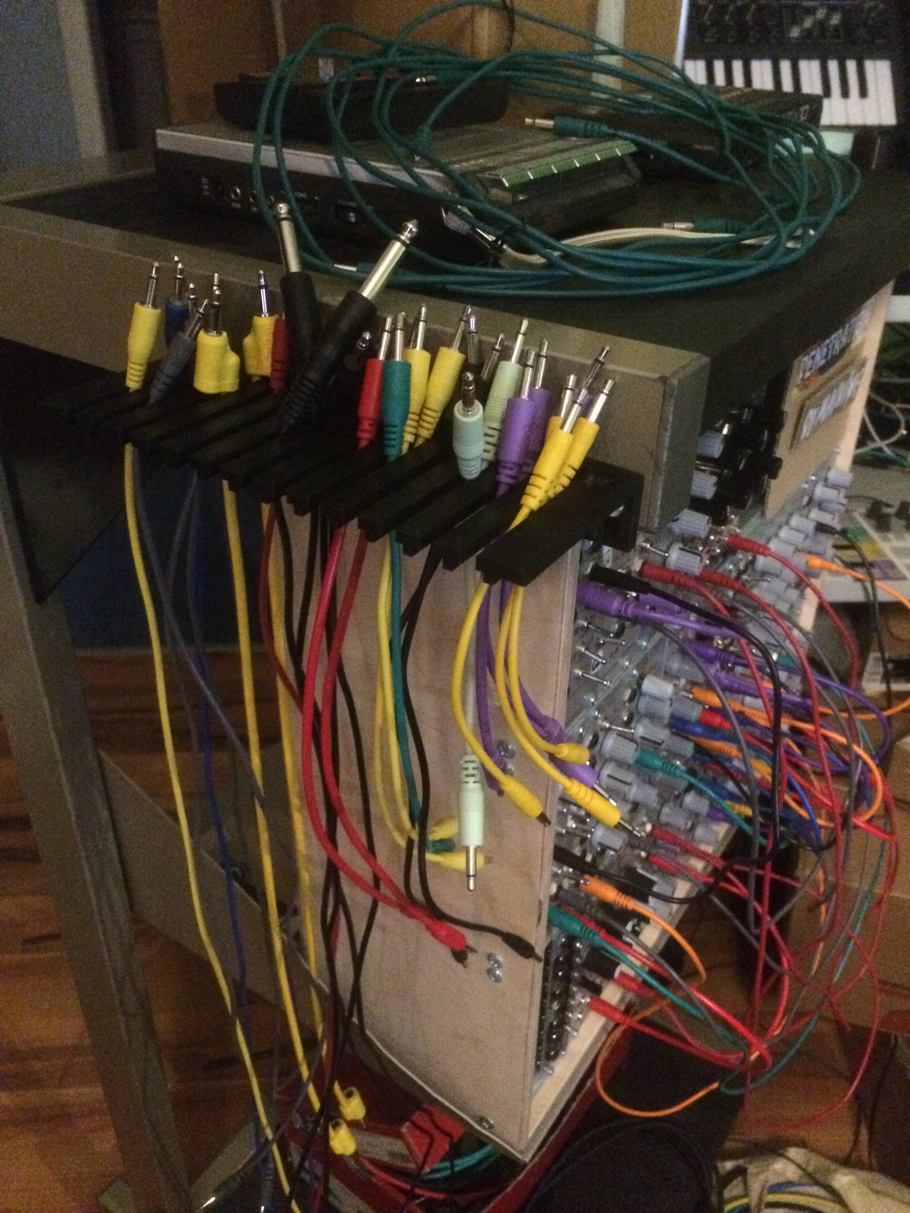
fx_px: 1016
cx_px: 455
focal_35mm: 29
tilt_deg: -31.9
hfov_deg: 48.2
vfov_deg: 61.7
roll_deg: -2.7
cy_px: 606
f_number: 2.2
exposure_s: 1/17
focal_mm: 4.15
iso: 1000
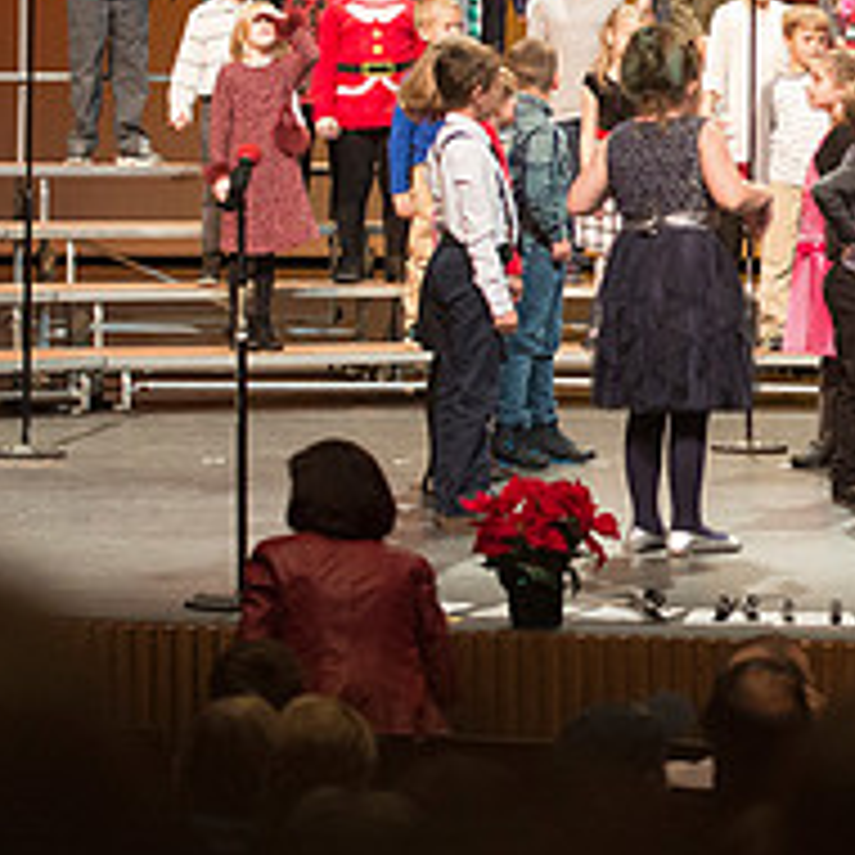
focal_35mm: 223
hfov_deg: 7.7
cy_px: 187
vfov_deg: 7.8
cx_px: 1210
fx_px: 6232
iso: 2500
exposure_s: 1/160
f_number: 2.8
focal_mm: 86
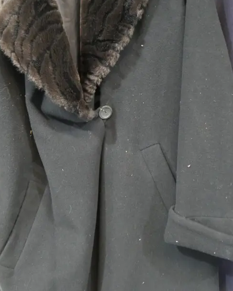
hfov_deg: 32.6
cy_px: 123
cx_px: 88
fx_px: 397
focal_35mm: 46
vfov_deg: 40.2
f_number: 3.5
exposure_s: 1/25
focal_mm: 14
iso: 3200
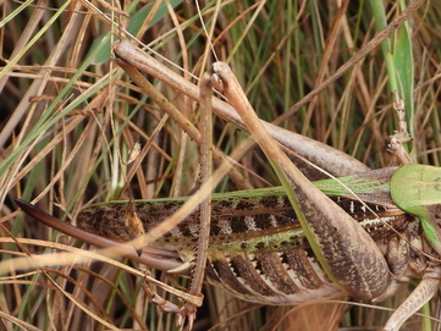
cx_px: 359
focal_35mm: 602
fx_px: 7672
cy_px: 222
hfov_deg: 3.3
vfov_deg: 2.5
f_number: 4.5
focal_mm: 45.8
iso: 140
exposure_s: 1/125
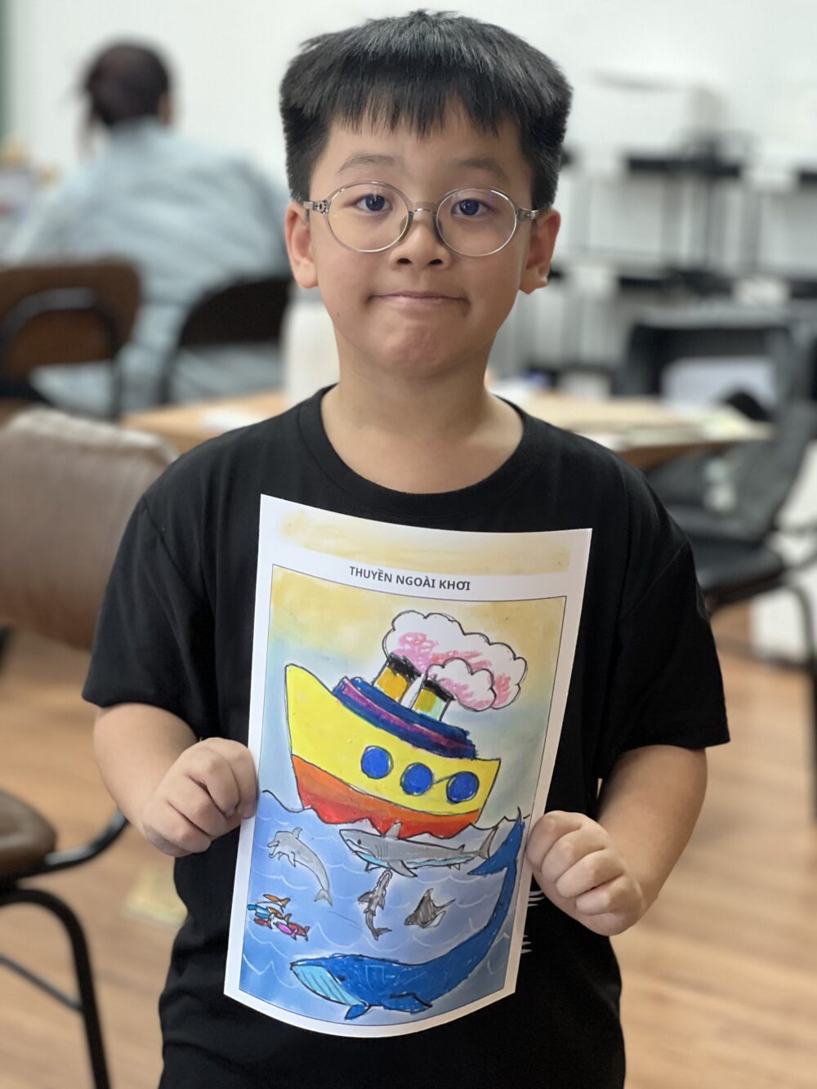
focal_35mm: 77
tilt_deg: -11.4
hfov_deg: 19.1
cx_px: 408
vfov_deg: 25.3
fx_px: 2423
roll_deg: -2.6
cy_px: 544
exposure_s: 1/74
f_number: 2.8
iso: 250
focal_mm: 9
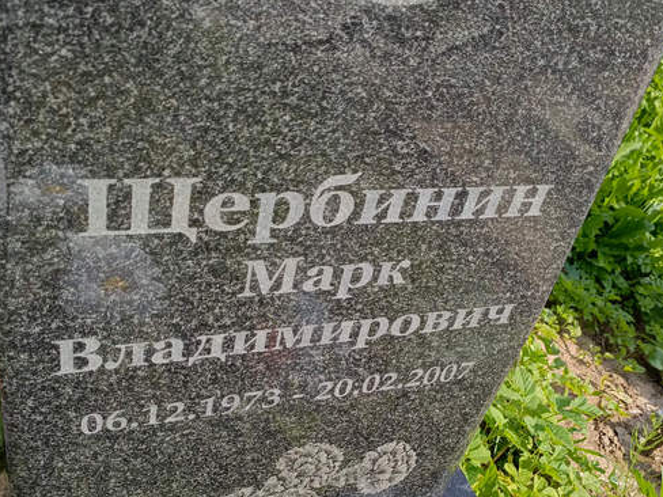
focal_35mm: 41
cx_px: 378
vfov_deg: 34.6
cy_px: 352
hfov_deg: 45.7
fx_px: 785
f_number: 1.69
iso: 117
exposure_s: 1/867
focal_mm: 4.76
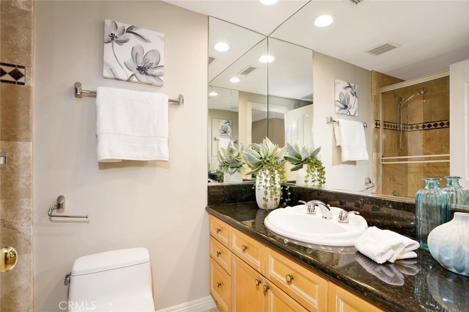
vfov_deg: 73.7
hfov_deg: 96.8
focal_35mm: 16
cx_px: 234
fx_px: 208
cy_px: 156
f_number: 7.1
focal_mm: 16
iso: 400
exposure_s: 1/13
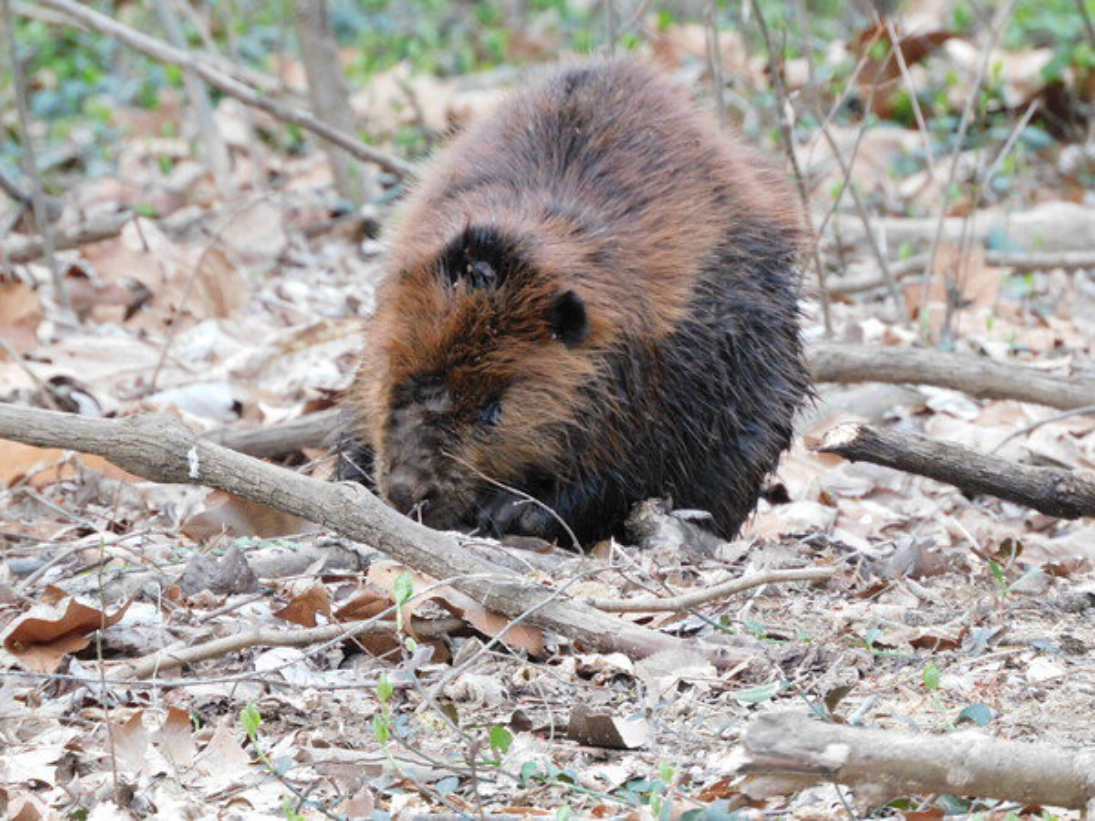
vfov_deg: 2.3
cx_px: 548
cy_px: 410
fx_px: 20561
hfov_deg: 3.1
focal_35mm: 650
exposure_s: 1/60
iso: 400
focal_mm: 116.5
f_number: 5.6
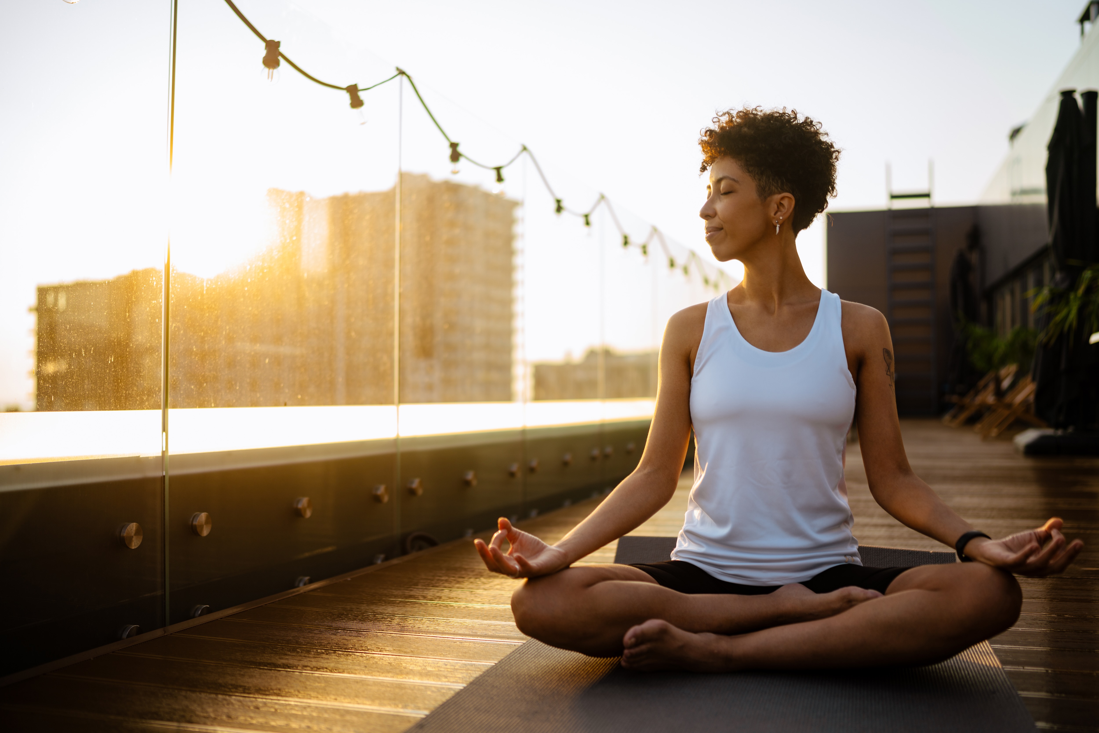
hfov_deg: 54.4
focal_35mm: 35
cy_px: 366
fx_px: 1069
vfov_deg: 37.9
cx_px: 550
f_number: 1.4
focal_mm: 35
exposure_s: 1/1250
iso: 100
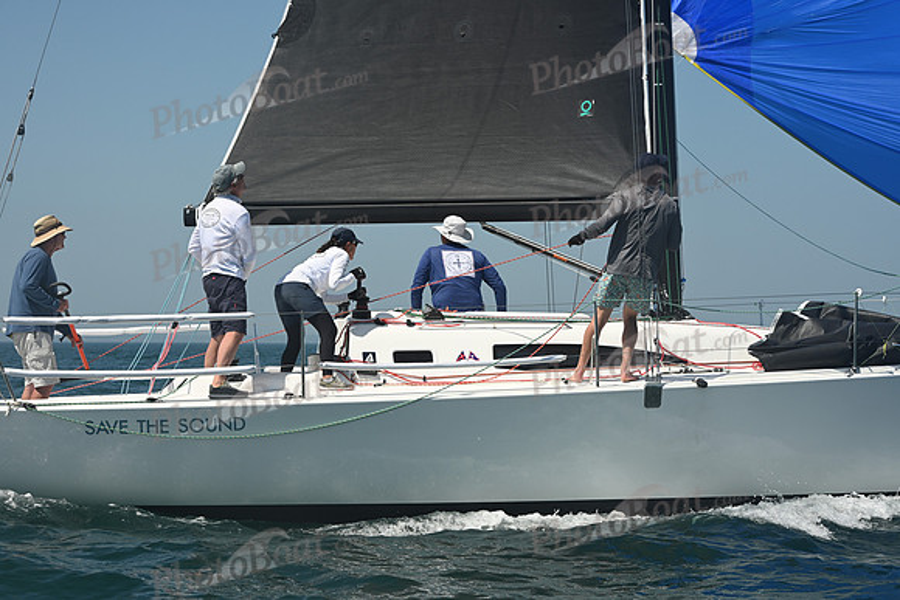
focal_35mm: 100
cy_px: 300
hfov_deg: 20.4
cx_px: 450
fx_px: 2500
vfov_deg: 13.7
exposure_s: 1/1000
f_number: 11
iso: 320
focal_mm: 100
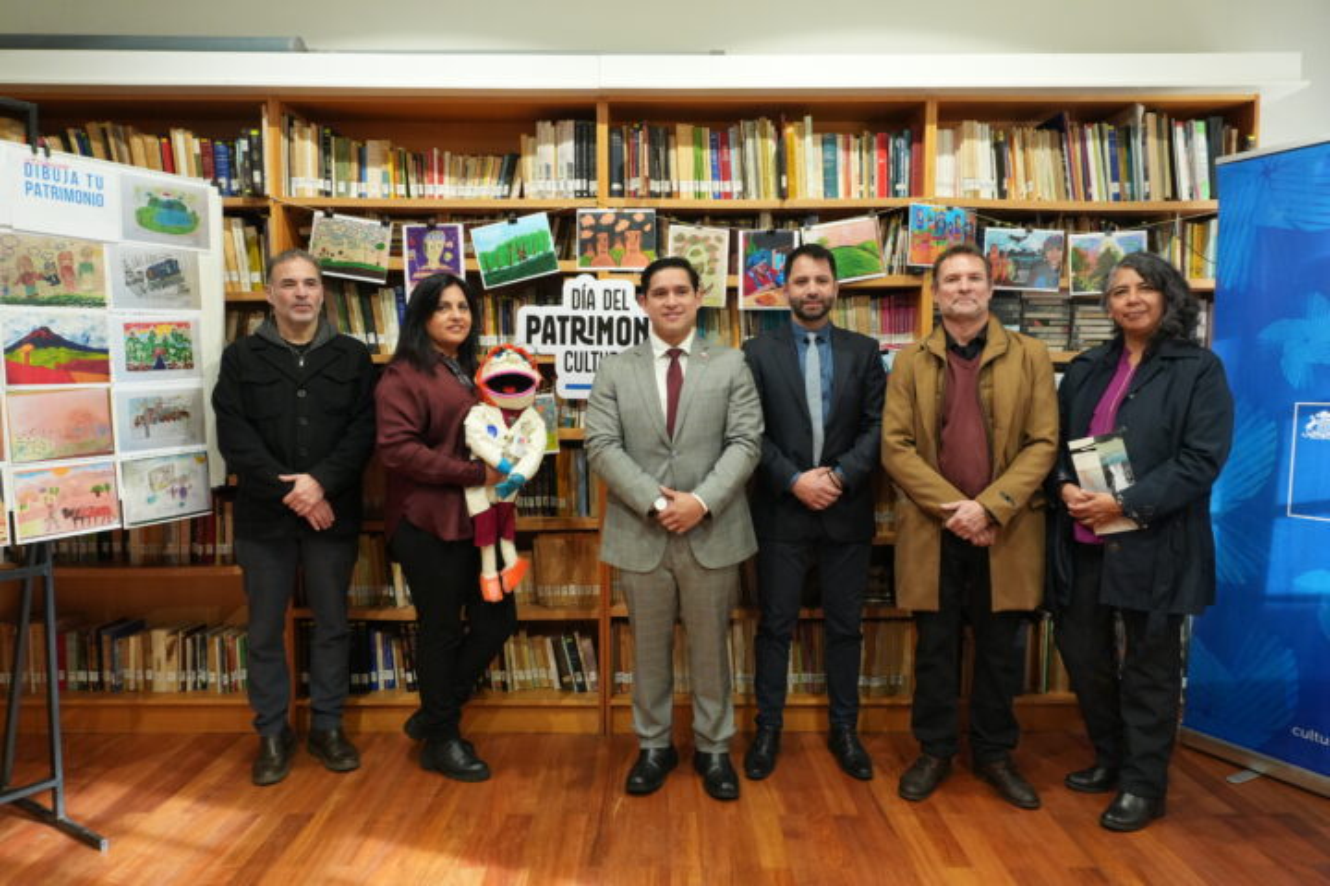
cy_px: 443
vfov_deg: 53.1
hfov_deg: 73.7
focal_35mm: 24
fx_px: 887
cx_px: 665
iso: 2000
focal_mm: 16
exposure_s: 1/60
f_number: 5.6
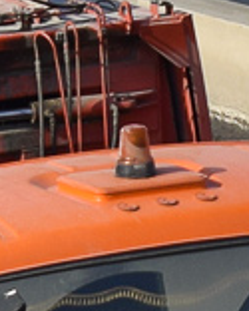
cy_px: 315
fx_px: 5491
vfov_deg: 3.2
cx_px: 141
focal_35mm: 597
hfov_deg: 2.6
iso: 100
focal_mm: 55
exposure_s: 1/800
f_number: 5.6
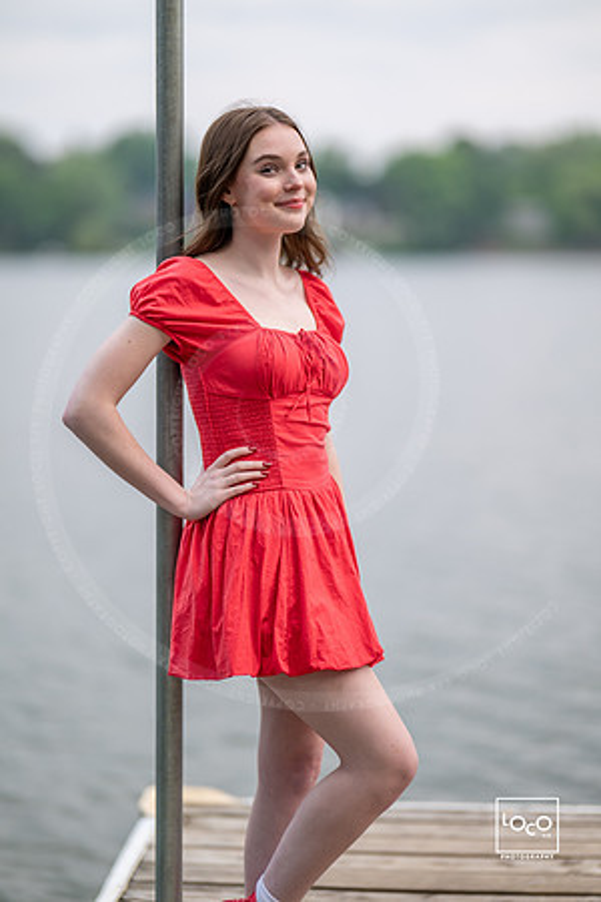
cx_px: 300
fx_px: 2128
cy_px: 451
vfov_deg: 23.9
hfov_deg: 16.1
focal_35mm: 85
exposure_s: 1/320
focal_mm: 85
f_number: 1.2
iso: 100
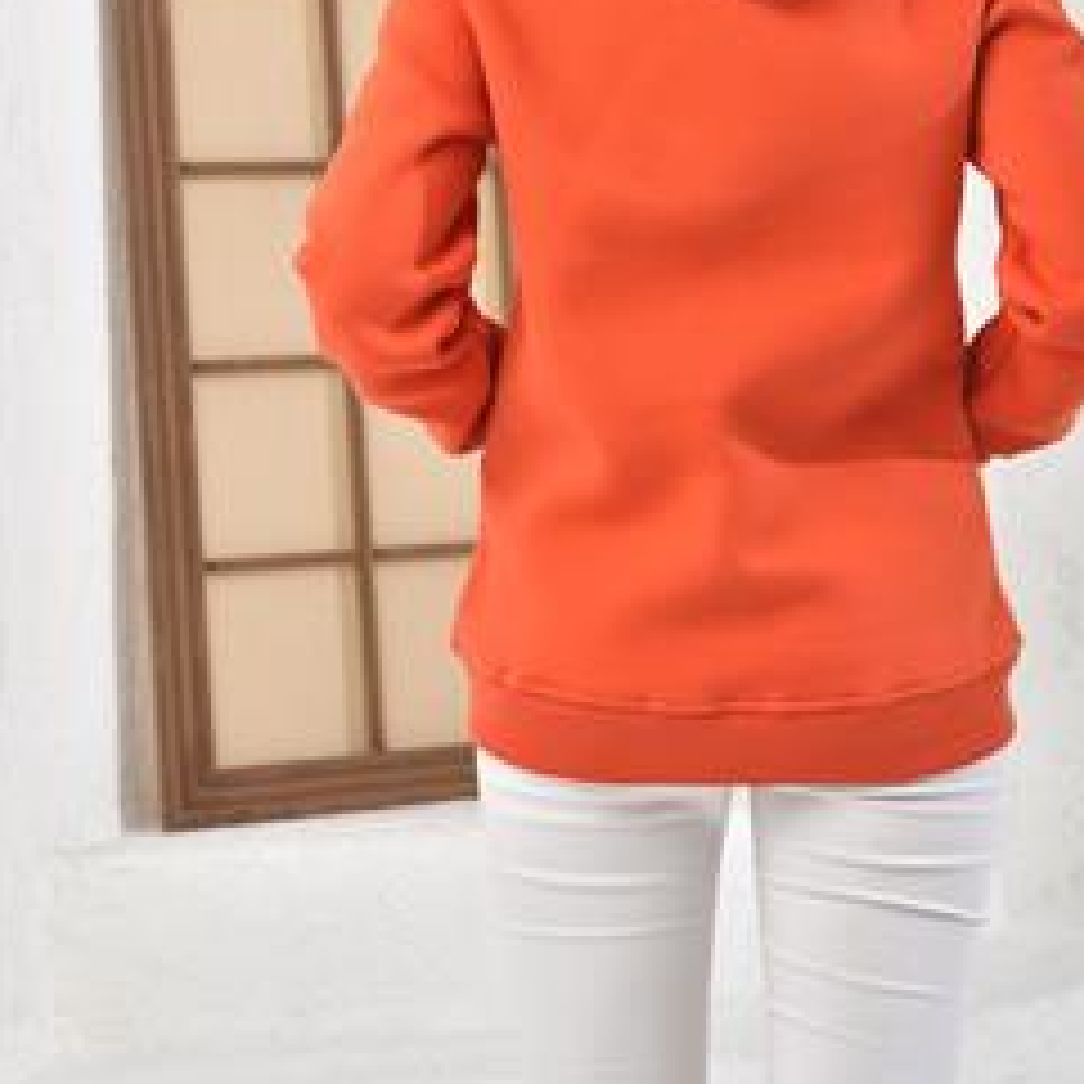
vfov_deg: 15.6
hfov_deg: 15.7
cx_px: 657
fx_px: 3933
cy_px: 263
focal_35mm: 111
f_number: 8
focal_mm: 70
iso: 100
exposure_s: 1/160
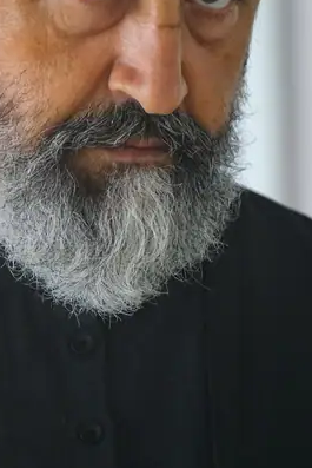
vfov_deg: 4.7
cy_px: 180
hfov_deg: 3.2
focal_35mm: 436
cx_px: 55
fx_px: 5663
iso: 800
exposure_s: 1/125
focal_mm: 115
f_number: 2.8
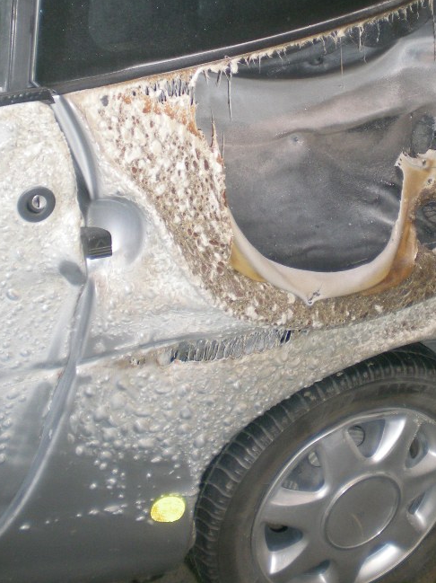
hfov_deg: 24.2
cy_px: 153
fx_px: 1009
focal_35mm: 60
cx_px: 311
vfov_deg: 31.7
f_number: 3.1
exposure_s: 1/60
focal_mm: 6.3
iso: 147
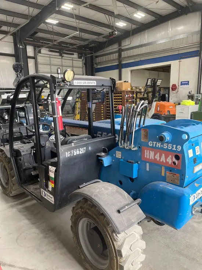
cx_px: 101
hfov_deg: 53.1
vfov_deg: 67.3
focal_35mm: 26
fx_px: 202
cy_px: 135
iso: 100
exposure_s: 1/120
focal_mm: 5.1
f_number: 1.6
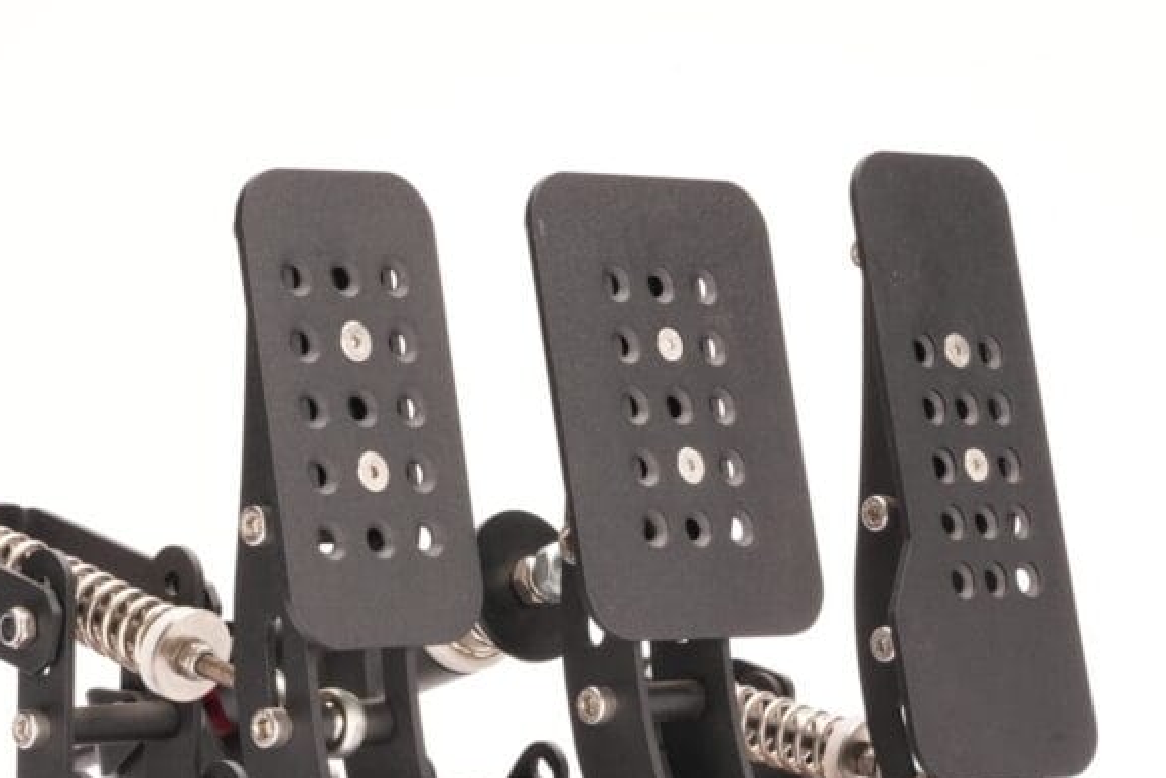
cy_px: 604
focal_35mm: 152
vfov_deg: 9.0
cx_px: 520
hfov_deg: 13.5
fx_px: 4923
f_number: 22
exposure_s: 1/100
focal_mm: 86
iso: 200
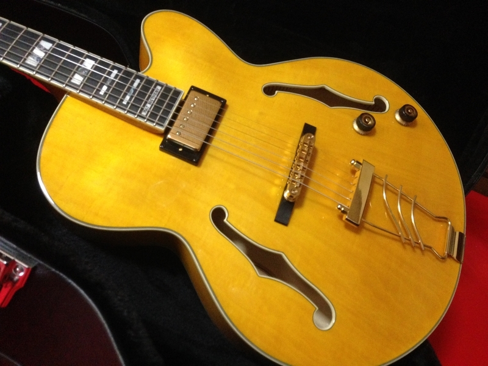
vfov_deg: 42.9
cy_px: 183
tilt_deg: -21.9
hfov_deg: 55.4
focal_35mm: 33
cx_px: 244
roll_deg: -27.7
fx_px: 465
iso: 400
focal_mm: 4.12
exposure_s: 1/17
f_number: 2.4
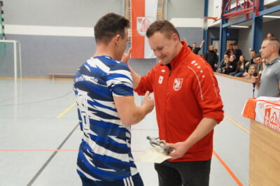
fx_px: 443
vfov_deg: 23.7
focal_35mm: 57
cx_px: 140
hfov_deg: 35.1
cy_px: 93
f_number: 4.5
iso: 1250
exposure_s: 1/60
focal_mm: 38
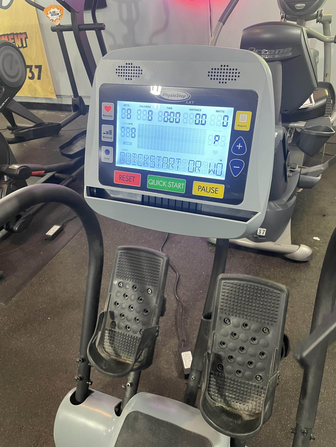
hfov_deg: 53.1
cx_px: 168
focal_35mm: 26
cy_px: 224
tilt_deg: -35.7
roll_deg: +7.3
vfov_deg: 67.3
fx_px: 336
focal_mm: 4.2
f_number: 1.6
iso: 200
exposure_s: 1/60
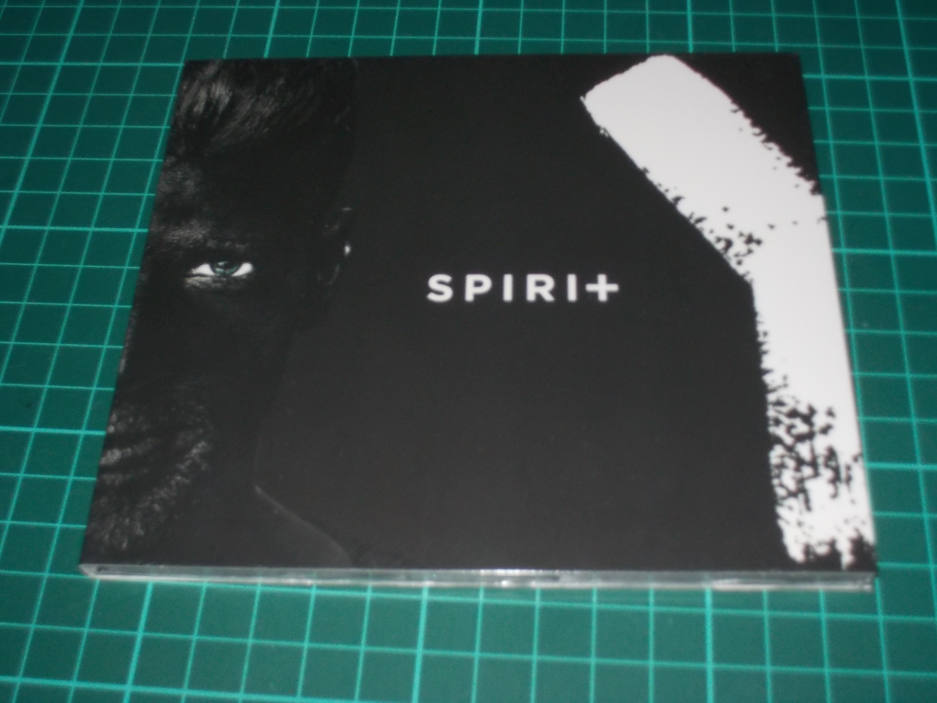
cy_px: 352
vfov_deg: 32.2
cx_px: 468
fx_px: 1218
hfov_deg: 42.1
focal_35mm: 45
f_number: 4.2
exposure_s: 1/30
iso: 200
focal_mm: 6.4
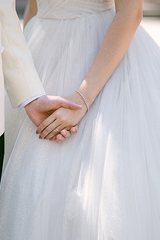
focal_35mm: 147
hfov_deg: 9.3
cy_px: 155
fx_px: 980
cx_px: 55
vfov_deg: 13.9
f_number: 1.4
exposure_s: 1/1250
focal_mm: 105
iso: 64
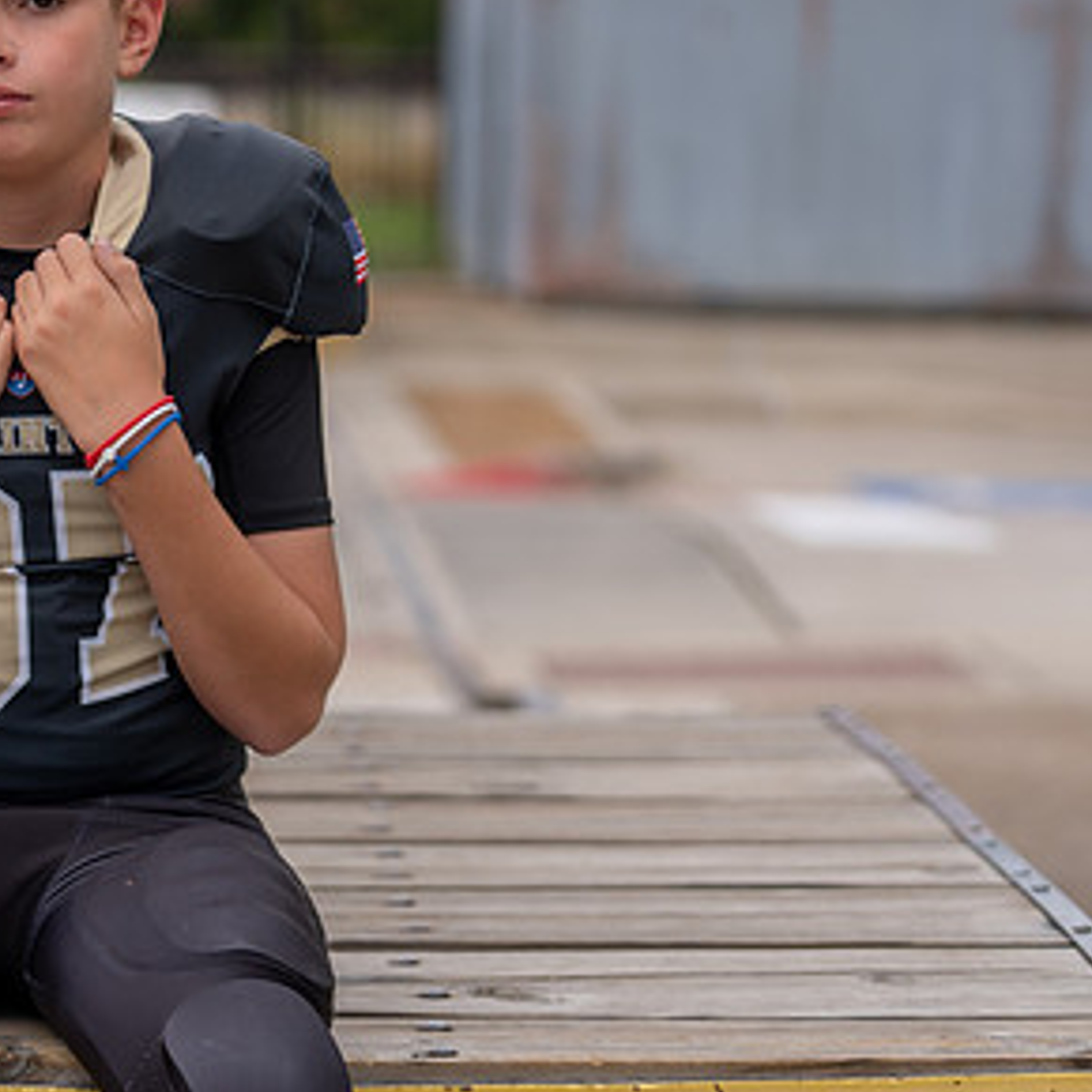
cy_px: 441
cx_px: 41
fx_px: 5568
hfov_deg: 11.1
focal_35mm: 156
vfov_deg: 11.2
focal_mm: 85
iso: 100
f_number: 2.8
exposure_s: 1/400
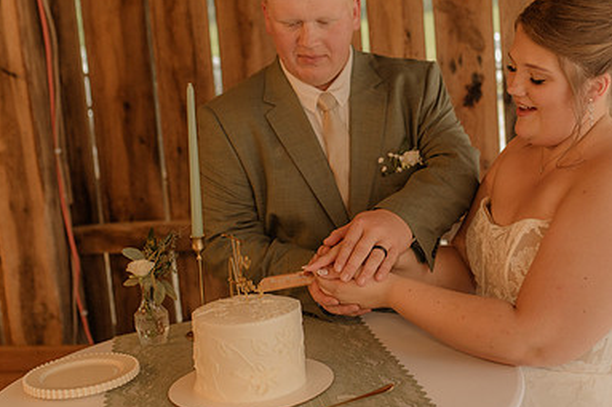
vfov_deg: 25.5
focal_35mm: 53
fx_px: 901
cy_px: 200
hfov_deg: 37.1
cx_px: 407
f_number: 2.5
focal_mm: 35
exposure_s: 1/200
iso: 640
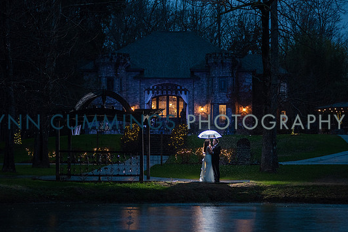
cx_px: 165
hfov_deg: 14.8
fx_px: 1343
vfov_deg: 9.9
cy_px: 127
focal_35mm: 139
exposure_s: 1/160
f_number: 2.8
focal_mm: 120
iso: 1250
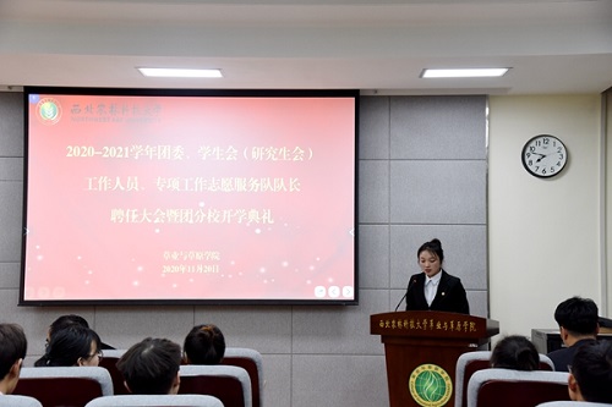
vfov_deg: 23.4
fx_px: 986
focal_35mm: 58
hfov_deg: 34.5
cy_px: 204
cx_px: 306
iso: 2000
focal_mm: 58
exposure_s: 1/100
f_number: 6.3
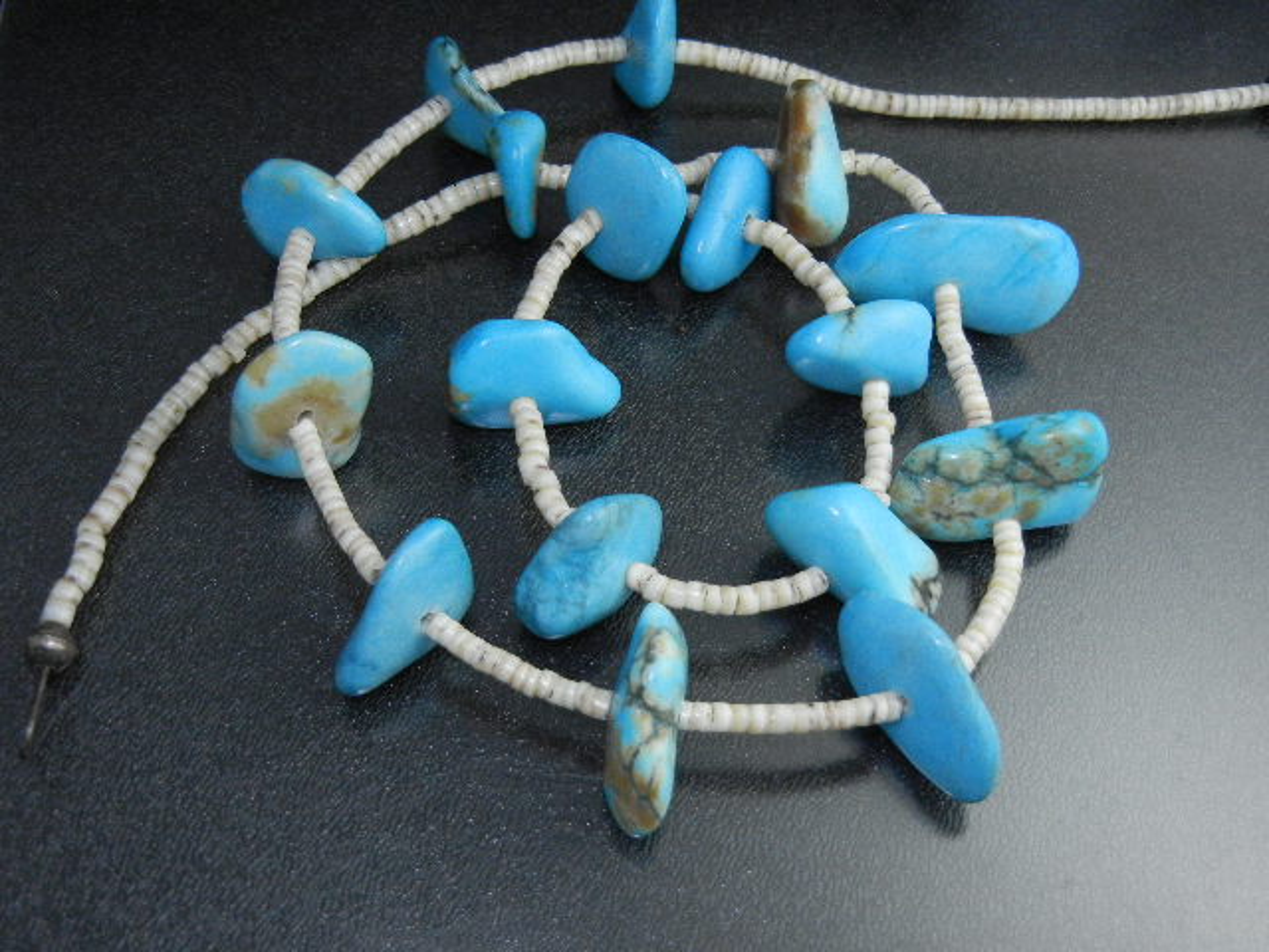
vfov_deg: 36.8
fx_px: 1430
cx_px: 634
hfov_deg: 47.9
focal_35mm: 39
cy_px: 476
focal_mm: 7.1
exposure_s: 1/30
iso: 800
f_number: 7.4
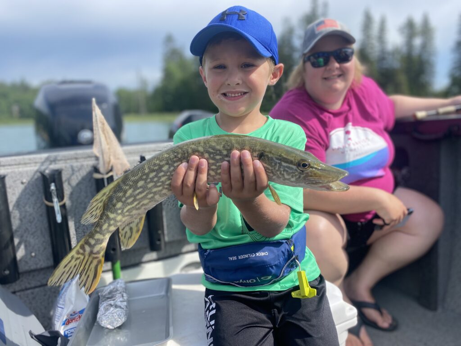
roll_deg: +1.8
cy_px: 173
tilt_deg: -9.5
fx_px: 346
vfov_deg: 53.1
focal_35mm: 26
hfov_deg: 67.3
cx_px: 230
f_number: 1.8
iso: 32
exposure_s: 1/1678
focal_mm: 4.25
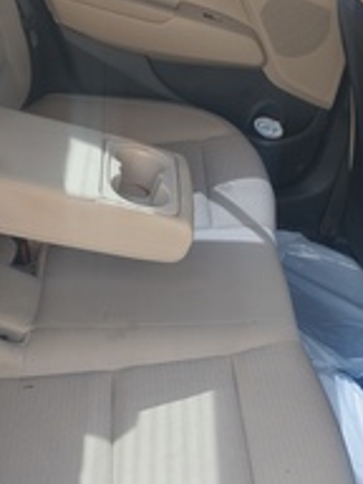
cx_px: 228
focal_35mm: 57
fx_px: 797
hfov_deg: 25.6
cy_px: 271
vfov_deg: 33.7
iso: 60
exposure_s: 1/60
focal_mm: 5.89
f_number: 1.89
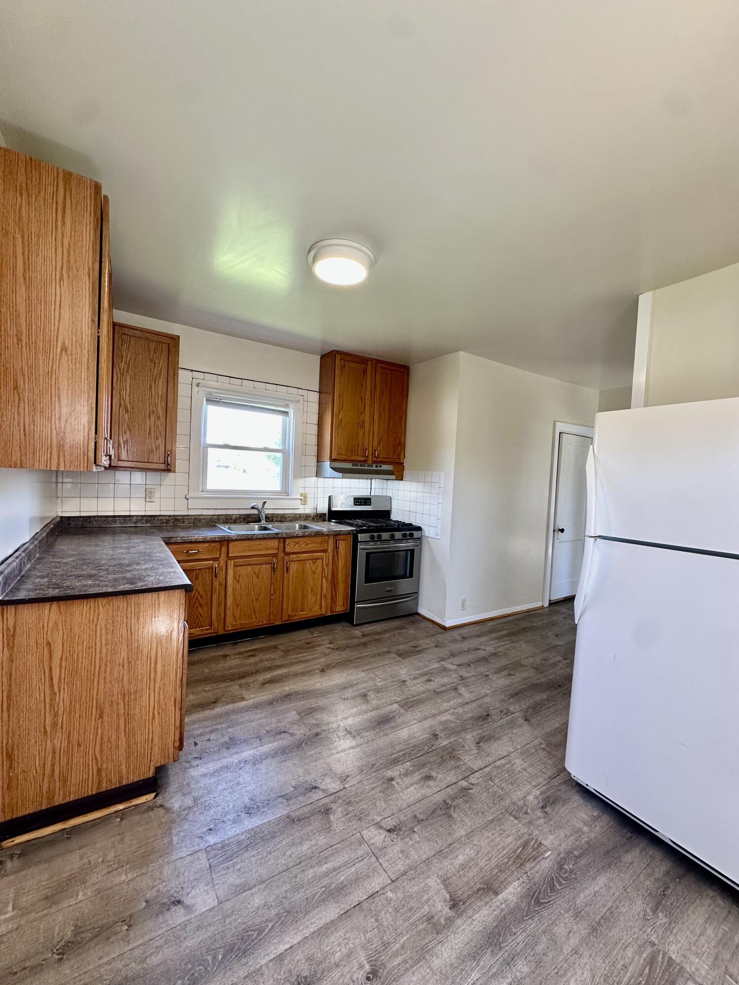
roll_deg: -3.7
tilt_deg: -2.0
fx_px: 399
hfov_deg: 85.7
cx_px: 370
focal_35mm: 14
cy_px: 492
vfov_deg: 102.1
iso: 200
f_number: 2.2
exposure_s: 1/120
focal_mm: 2.22
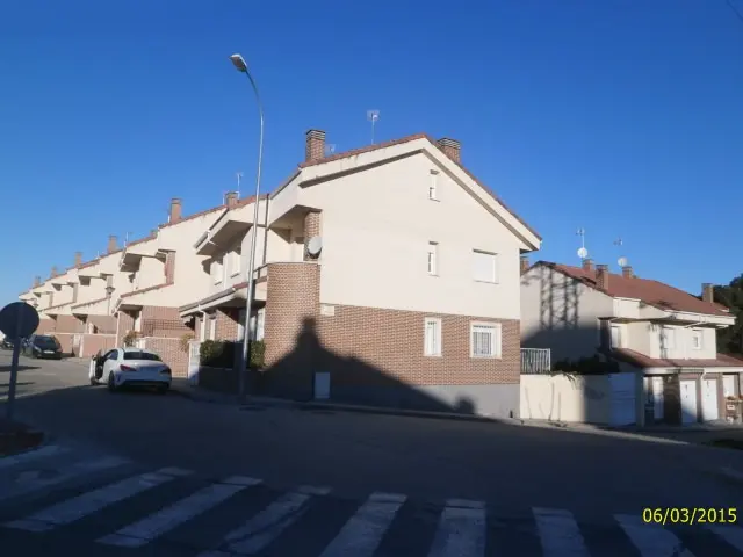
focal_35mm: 26
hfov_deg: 67.3
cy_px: 278
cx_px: 372
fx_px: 558
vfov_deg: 53.1
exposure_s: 1/320
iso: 100
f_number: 8
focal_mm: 4.7
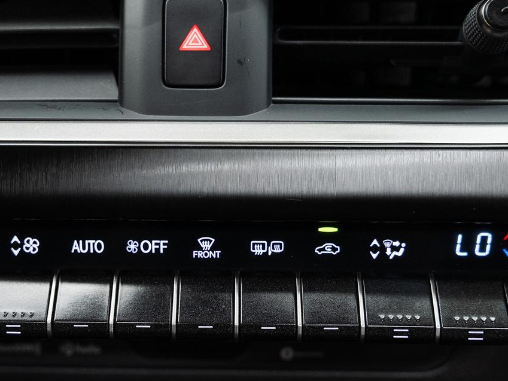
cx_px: 205
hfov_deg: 33.7
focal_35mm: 57
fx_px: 837
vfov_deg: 25.6
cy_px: 247
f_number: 3.5
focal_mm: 31.1
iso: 800
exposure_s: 1/50
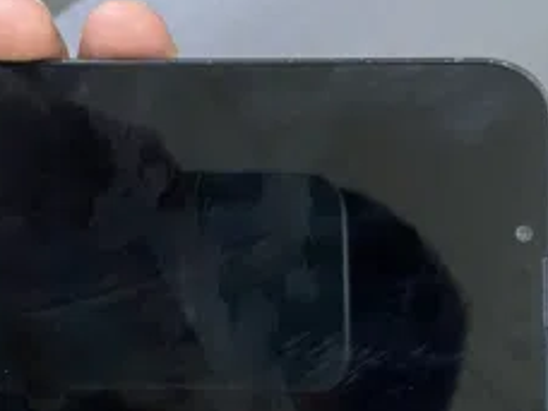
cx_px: 243
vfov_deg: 19.9
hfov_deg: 26.7
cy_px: 341
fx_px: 1156
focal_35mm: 73
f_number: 1.8
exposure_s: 1/50
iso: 400
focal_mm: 4.25
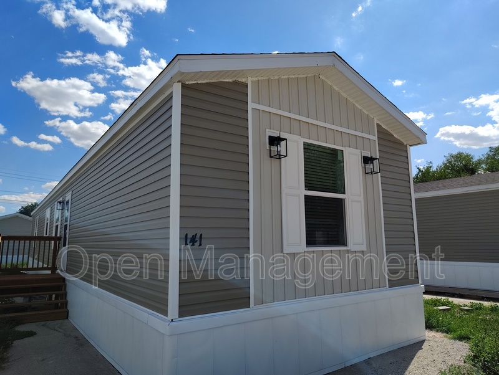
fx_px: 346
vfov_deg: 56.9
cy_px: 188
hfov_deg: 71.5
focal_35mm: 24
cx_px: 250
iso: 100
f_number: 1.8
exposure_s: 1/1679
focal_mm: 5.56
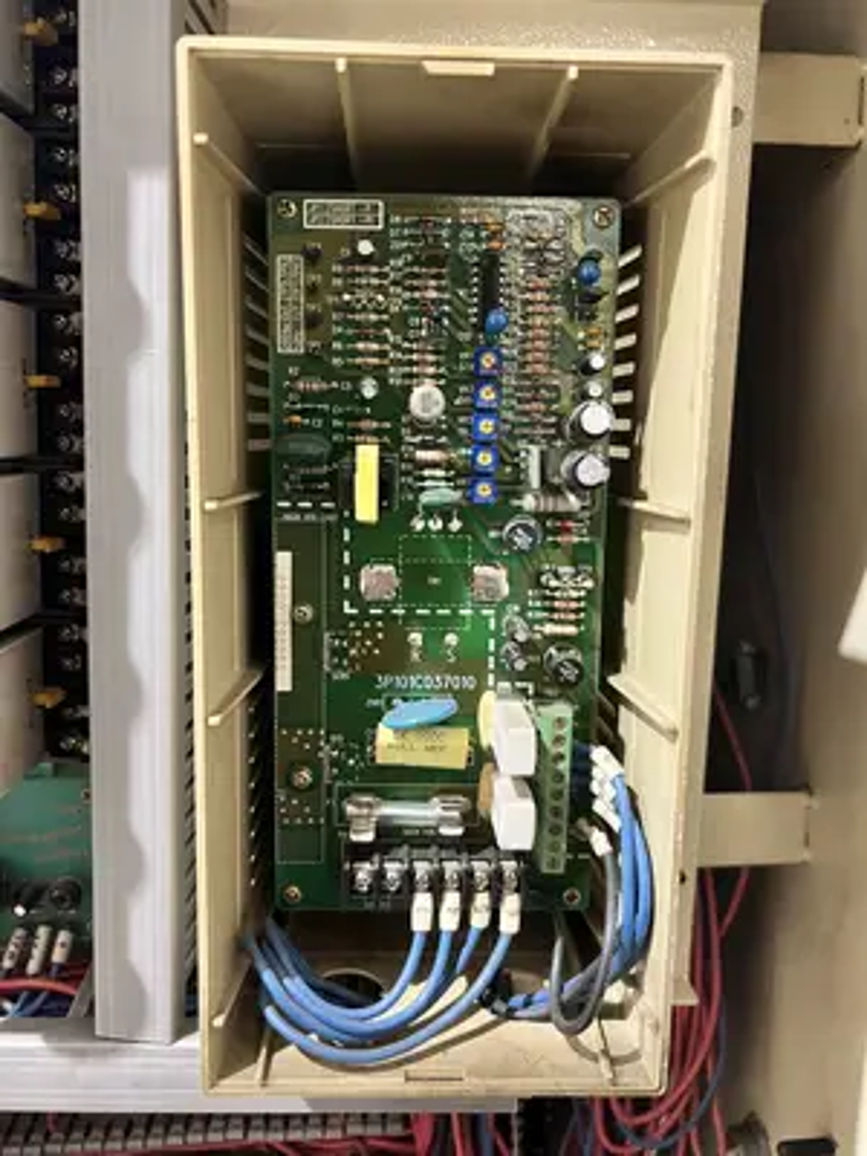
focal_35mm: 26
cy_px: 578
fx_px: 868
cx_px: 434
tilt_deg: -8.8
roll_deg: +1.1
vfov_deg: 67.3
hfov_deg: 53.1
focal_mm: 5.7
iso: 500
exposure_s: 1/40
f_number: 1.5
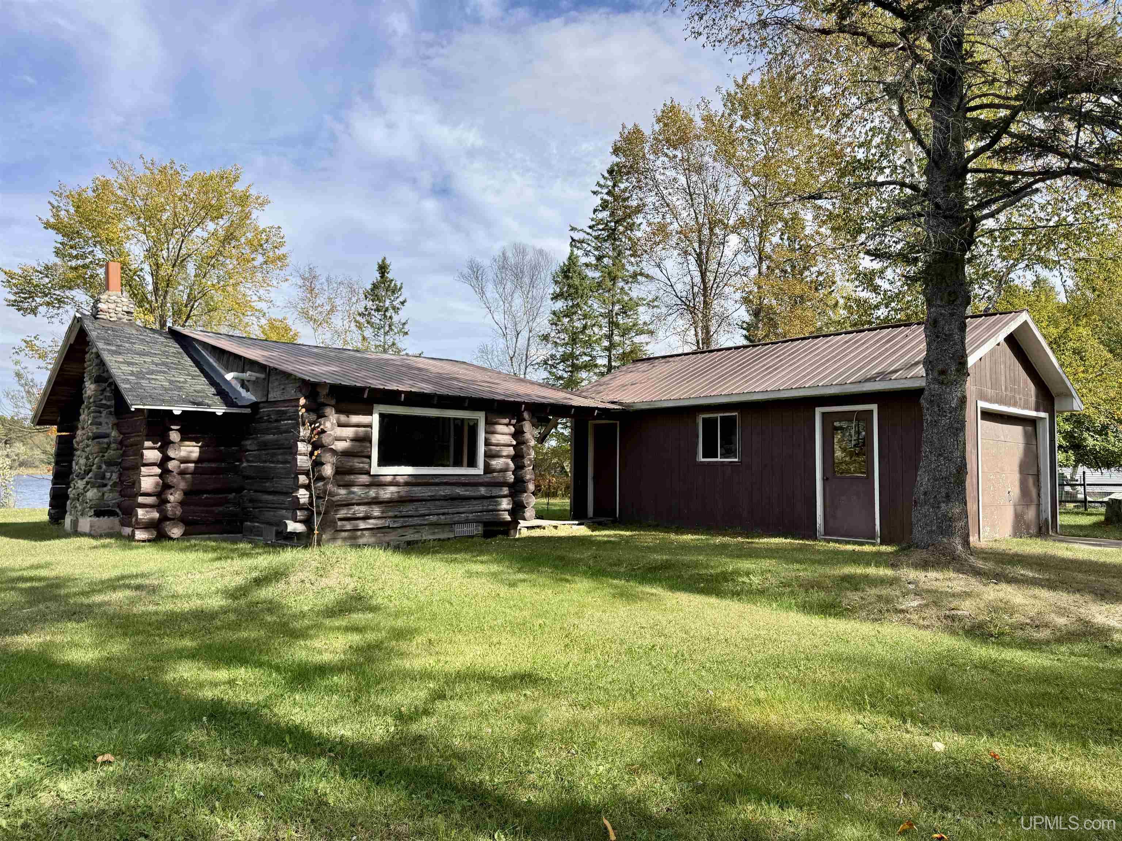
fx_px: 778
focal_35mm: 24
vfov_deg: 56.8
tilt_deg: +4.4
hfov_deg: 71.6
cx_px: 561
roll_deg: -0.9
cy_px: 420
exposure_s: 1/2299
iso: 80
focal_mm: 6.76
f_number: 1.78
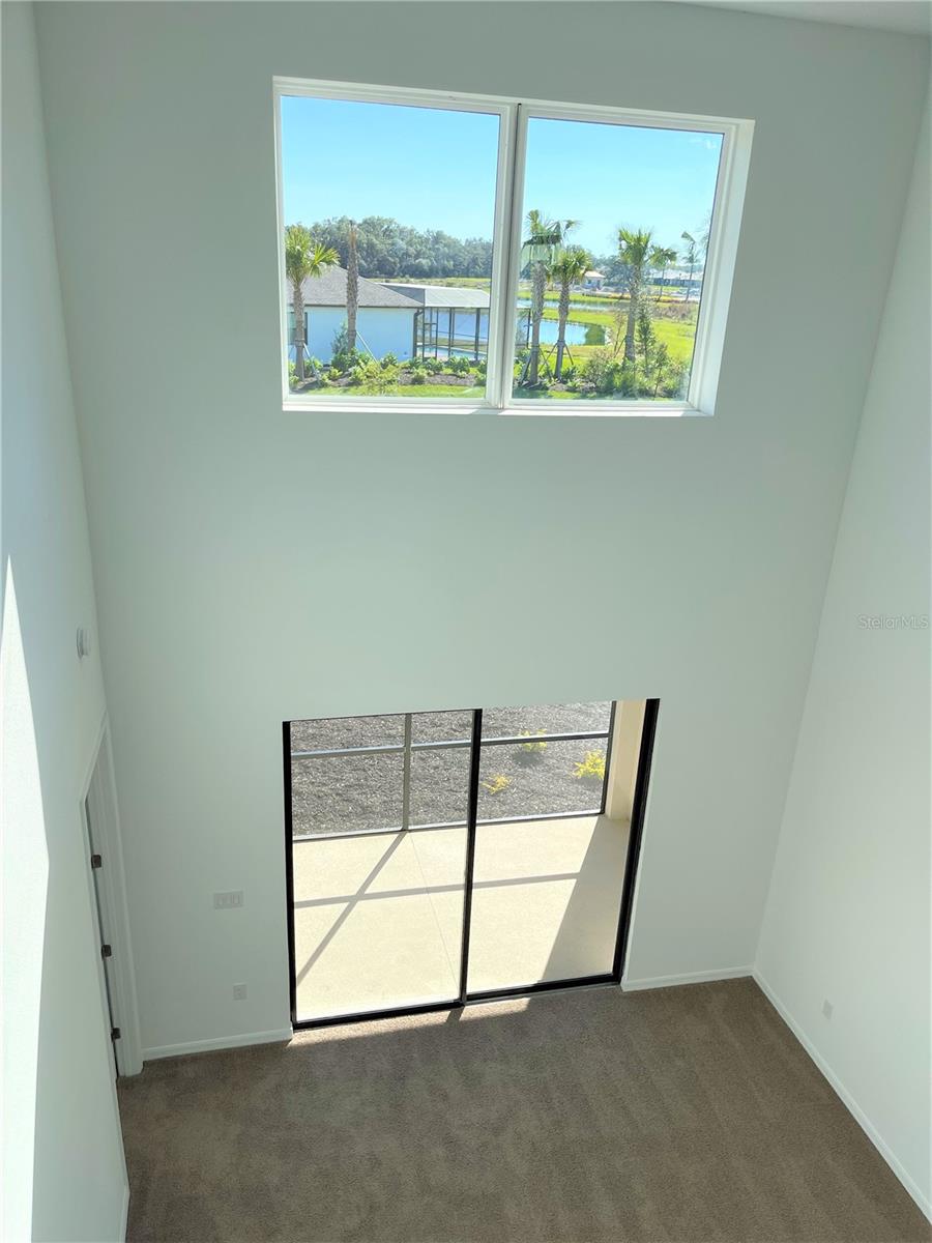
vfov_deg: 67.3
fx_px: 933
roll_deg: -3.3
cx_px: 466
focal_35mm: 26
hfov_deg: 53.1
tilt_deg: -20.5
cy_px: 622
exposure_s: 1/1323
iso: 32
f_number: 1.6
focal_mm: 5.1
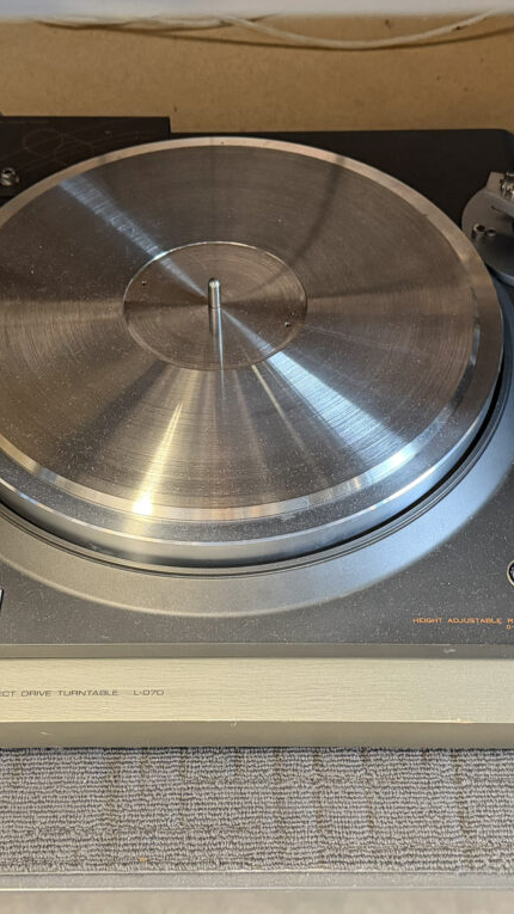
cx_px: 247
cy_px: 456
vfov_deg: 56.6
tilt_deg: -53.7
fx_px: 849
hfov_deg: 33.7
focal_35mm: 35
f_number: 1.78
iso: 800
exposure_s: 1/60
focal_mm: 6.76
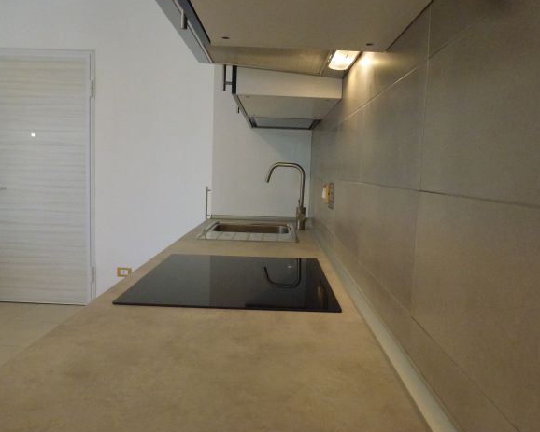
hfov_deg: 64.0
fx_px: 432
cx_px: 276
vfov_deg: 53.2
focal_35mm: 27
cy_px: 218
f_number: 3.3
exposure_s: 1/60
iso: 400
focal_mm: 4.3
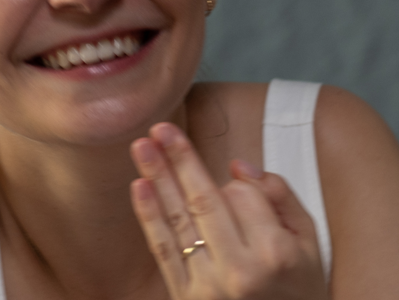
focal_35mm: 501
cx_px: 519
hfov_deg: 3.9
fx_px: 5774
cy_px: 14
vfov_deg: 3.0
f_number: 2.2
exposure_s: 1/80
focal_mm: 85
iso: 160
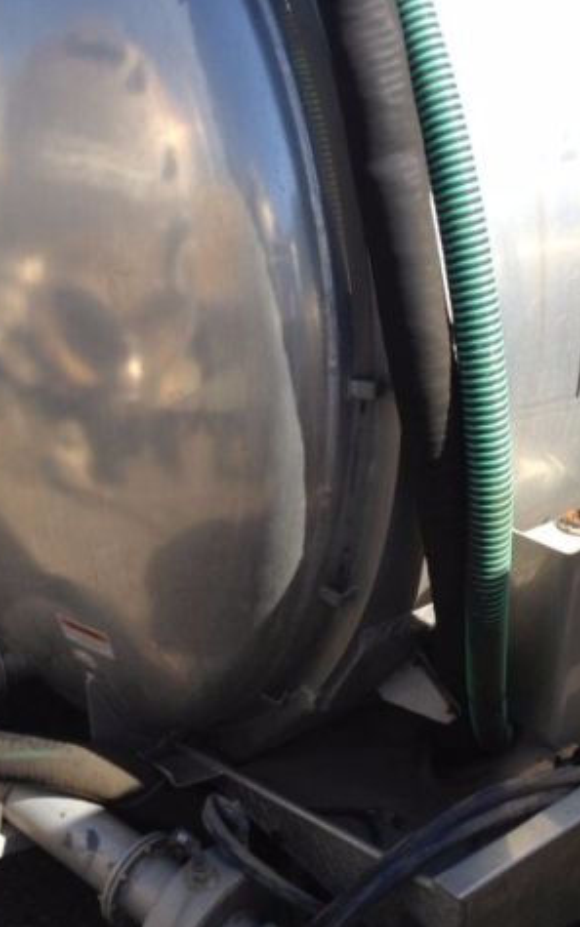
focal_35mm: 50
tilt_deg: -22.6
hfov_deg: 25.8
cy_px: 466
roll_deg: +0.2
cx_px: 285
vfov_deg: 40.3
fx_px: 1264
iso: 50
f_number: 2.4
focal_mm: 4.28
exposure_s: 1/1104
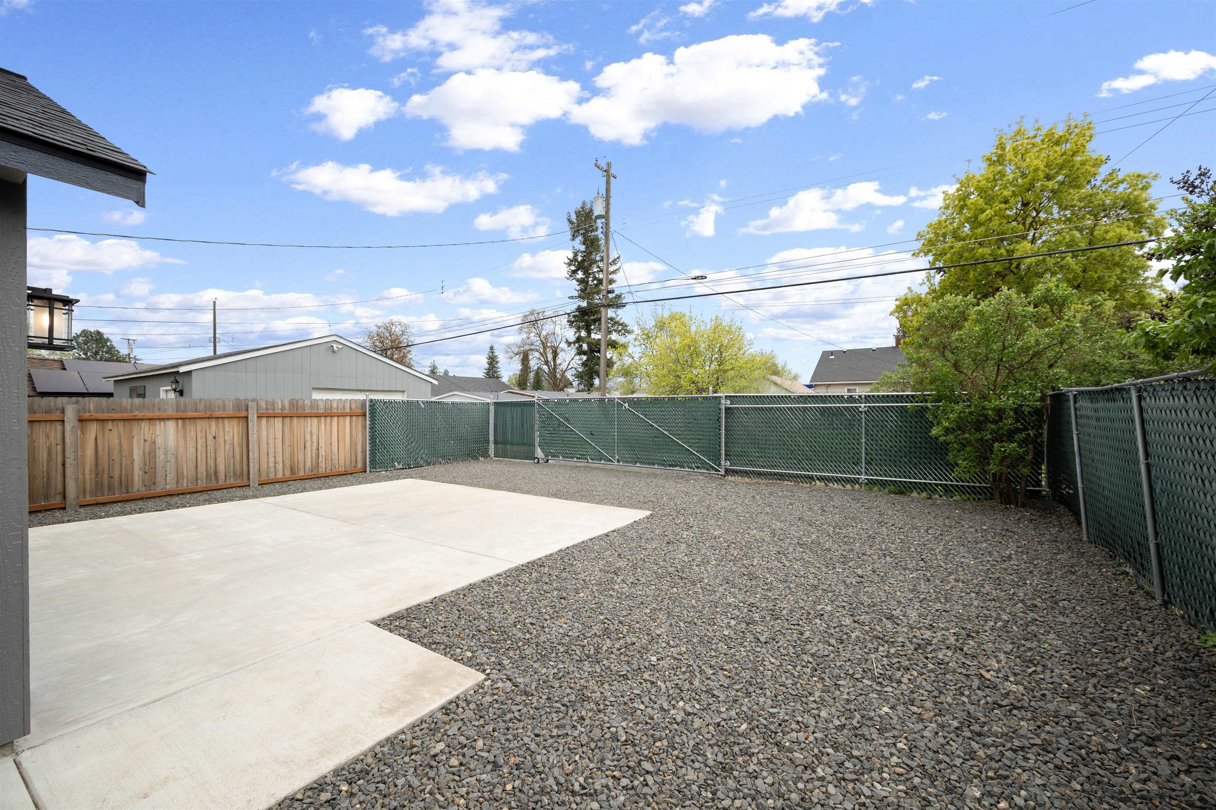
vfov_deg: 81.2
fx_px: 473
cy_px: 405
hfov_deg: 104.3
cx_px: 608
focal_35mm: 14
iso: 100
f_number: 8
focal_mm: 14
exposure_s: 1/60
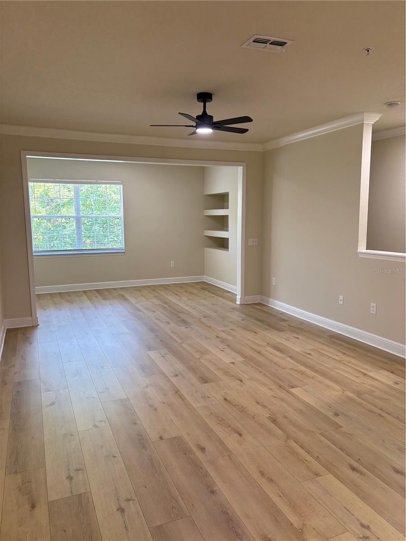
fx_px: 407
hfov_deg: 53.1
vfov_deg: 67.3
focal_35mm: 26
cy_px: 270
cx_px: 203
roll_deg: -0.2
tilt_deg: -7.5
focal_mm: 5.96
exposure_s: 1/120
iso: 125
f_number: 1.6
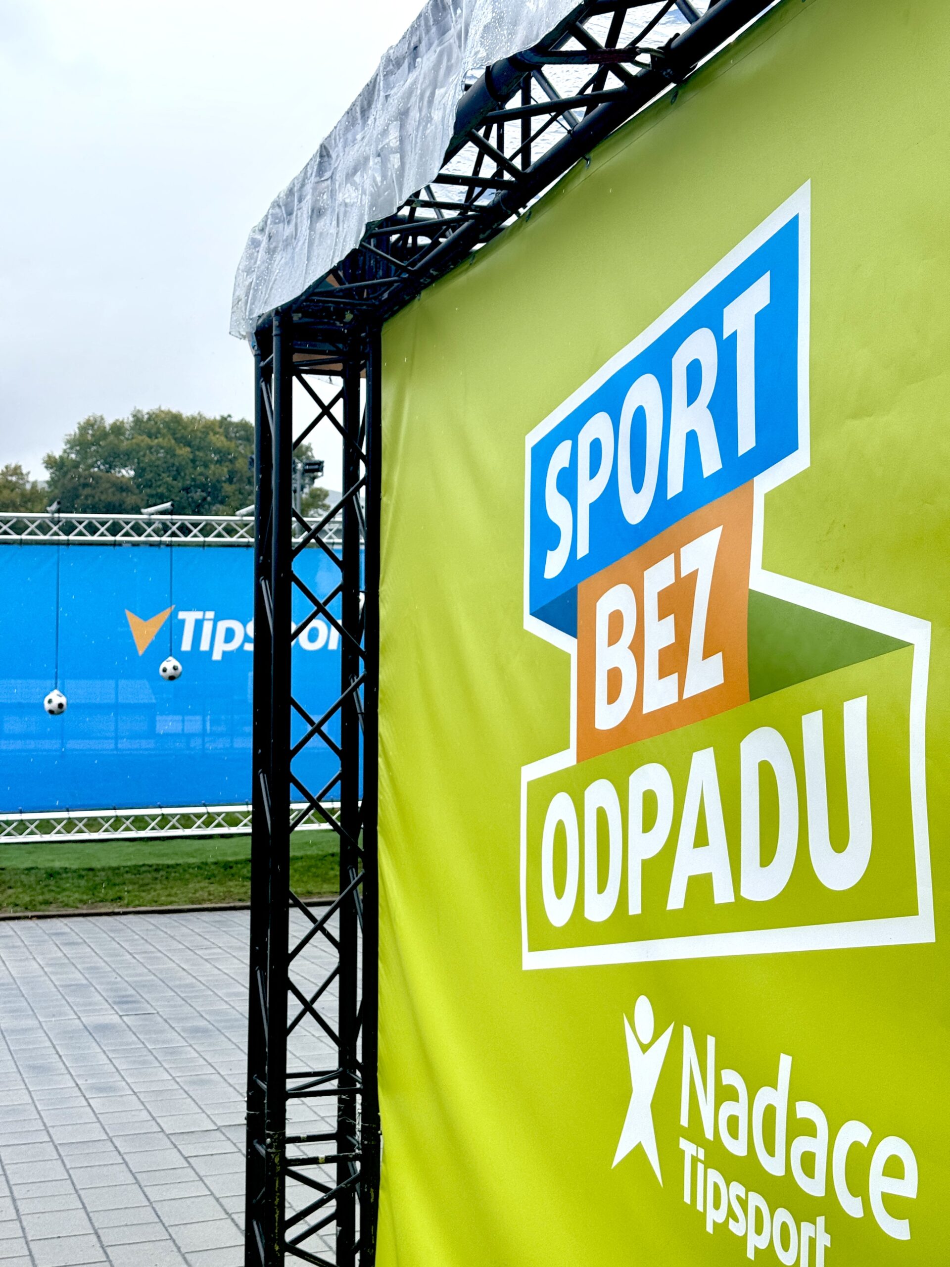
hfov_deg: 30.3
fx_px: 1756
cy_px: 634
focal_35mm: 48
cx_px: 475
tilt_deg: +2.1
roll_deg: +0.0
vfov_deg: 39.7
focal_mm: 6.76
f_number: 1.78
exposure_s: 1/1215
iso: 64
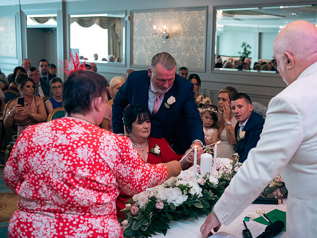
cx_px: 166
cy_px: 118
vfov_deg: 31.5
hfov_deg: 41.2
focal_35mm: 46
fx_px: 421
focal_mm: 42
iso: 640
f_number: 3.5
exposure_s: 1/160
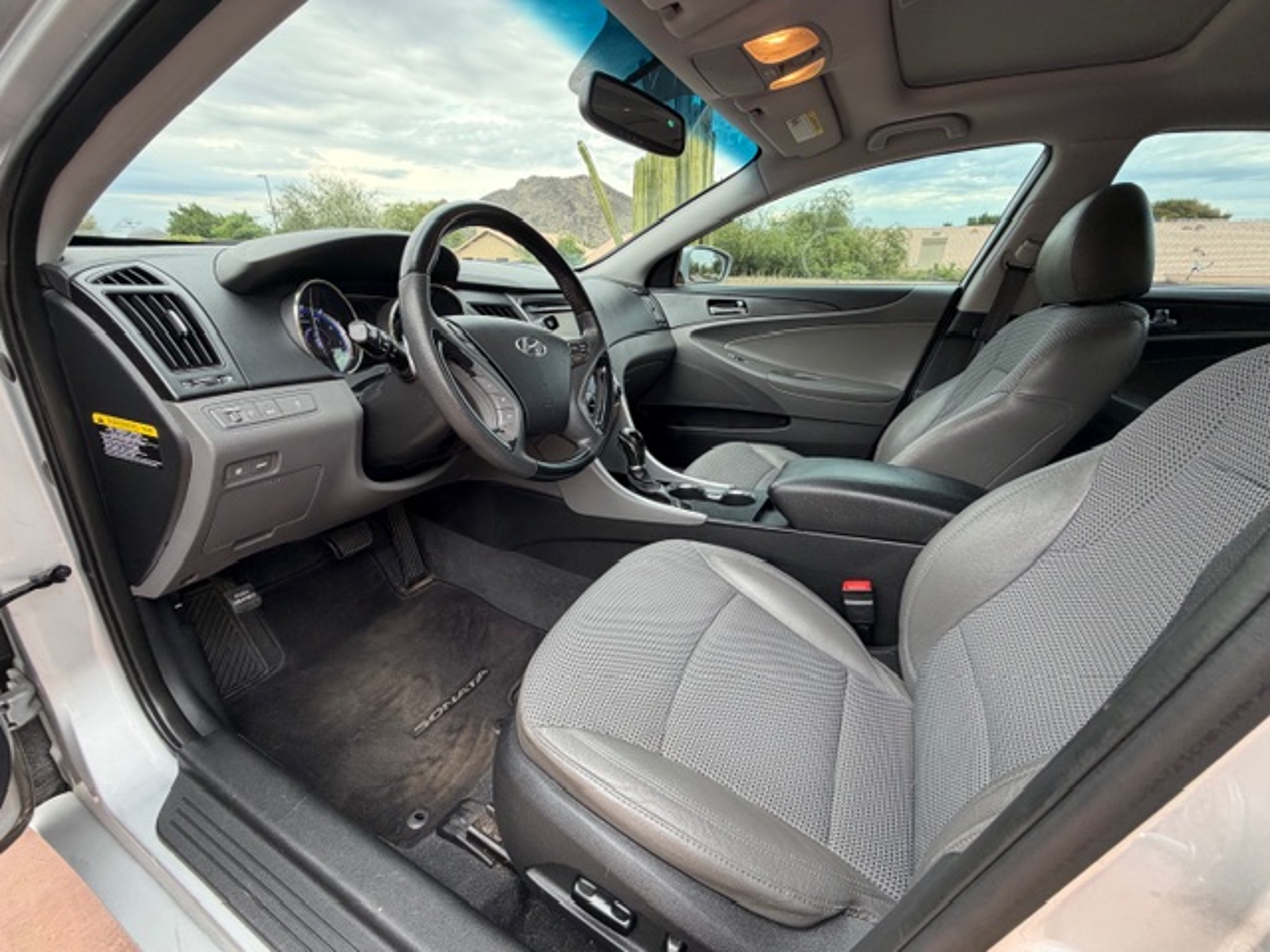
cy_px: 476
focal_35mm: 14
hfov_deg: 102.1
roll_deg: +0.2
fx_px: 514
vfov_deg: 85.7
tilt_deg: -22.7
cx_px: 635
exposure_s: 1/121
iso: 125
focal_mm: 2.22
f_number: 2.2
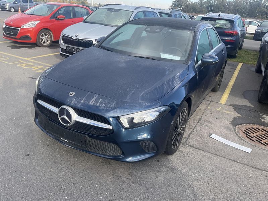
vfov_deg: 48.2
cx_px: 134
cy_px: 100
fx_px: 225
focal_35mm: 29
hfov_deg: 61.7
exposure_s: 1/439
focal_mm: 3
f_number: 1.8
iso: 25
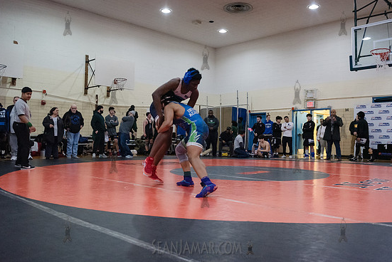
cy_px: 126
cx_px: 205
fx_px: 392
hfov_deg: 53.1
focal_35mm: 36
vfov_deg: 36.9
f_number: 3.2
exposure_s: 1/400
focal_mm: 32
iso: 8000
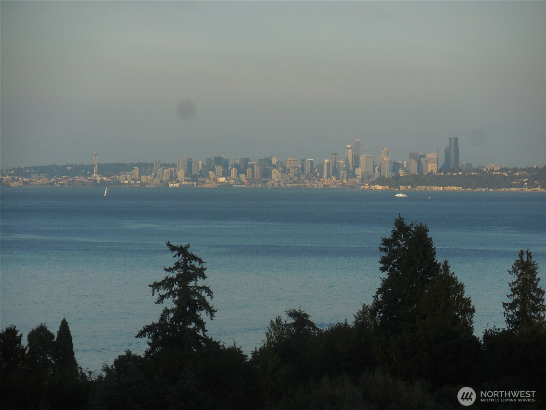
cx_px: 273
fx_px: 3076
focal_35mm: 195
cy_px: 205
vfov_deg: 7.6
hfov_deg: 10.1
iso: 125
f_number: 5.6
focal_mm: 35.1
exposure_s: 1/400
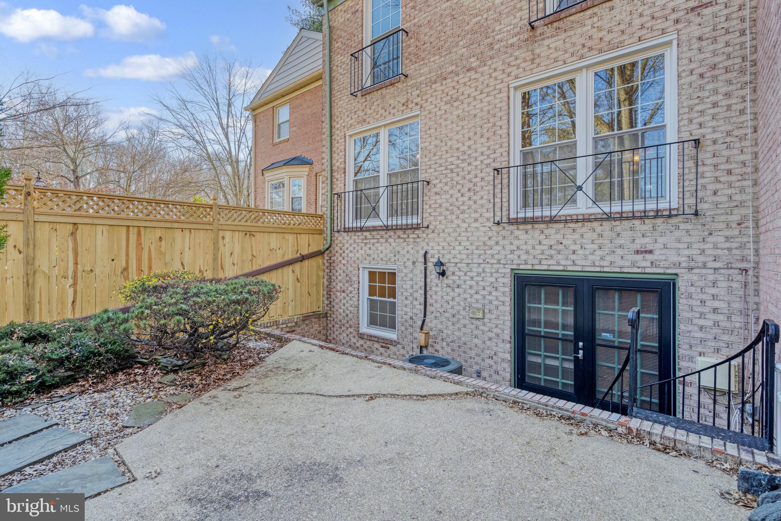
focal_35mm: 16
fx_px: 347
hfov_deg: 96.7
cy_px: 260
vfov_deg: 73.8
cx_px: 390
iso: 1250
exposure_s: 1/80
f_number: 8
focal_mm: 16
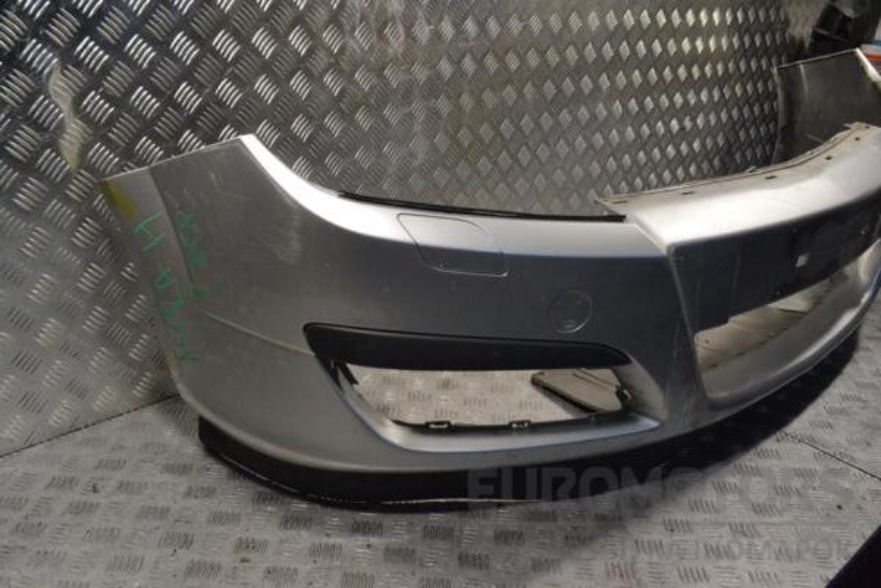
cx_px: 440
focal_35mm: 33
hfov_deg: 57.2
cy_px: 294
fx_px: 808
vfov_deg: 40.0
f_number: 10
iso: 3200
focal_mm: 22
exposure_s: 1/400
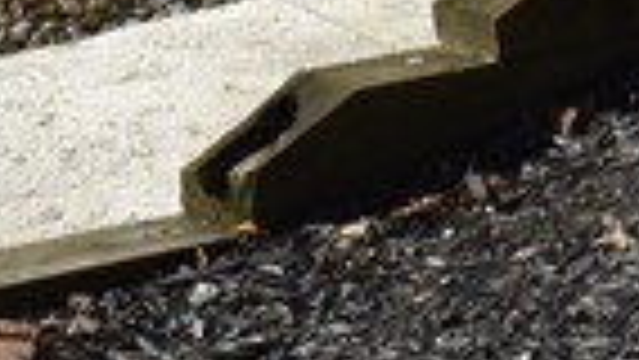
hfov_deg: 8.6
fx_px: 4085
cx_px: 1197
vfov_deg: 4.7
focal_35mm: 241
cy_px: -999
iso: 100
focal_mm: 20
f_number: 9
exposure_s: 1/320
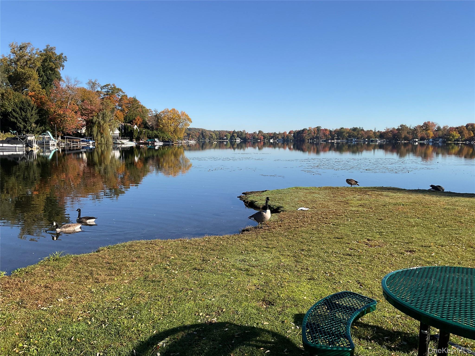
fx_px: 398
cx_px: 238
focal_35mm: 29
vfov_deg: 48.2
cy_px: 178
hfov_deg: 61.7
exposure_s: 1/1626
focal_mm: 3
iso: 16
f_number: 1.8
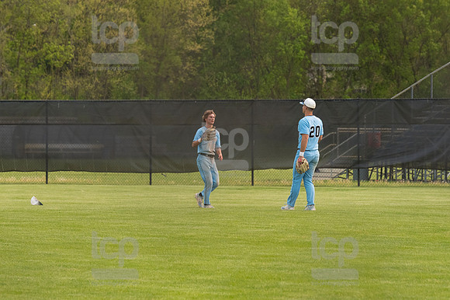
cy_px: 150
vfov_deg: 5.0
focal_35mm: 277
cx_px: 225
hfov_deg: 7.4
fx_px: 3460
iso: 1000
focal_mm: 185
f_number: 5.6
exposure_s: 1/2000
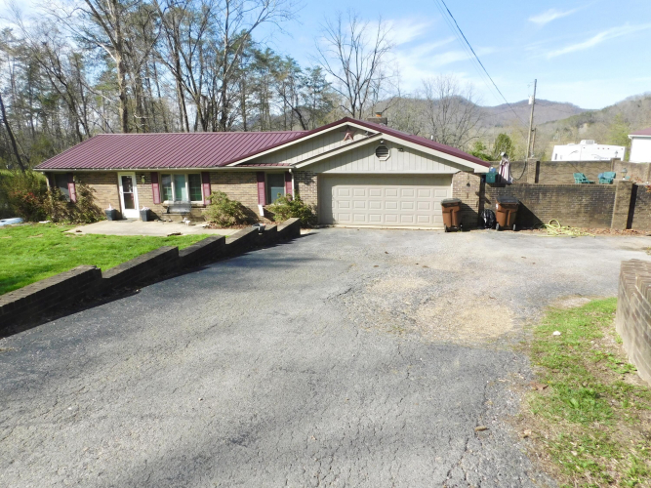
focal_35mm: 23
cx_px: 326
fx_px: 432
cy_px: 244
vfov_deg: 58.9
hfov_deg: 73.9
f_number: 3
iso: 125
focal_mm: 4
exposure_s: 1/1250
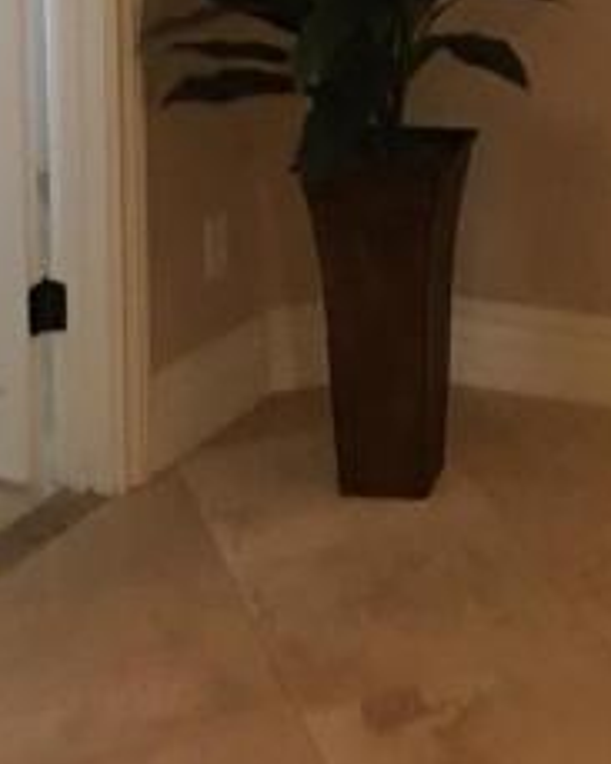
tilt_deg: -8.6
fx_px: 2149
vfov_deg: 19.0
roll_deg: -0.8
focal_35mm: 95
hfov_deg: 15.8
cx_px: 628
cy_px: -170
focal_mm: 4.15
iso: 100
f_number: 2.2
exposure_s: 1/4
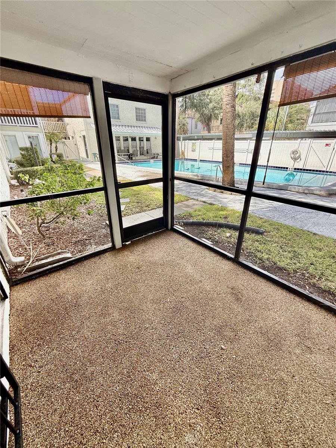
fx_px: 181
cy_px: 224
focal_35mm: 14
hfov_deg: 85.7
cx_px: 168
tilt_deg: -22.3
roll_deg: -0.8
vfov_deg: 102.1
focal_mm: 2.22
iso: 64
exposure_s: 1/451
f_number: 2.2
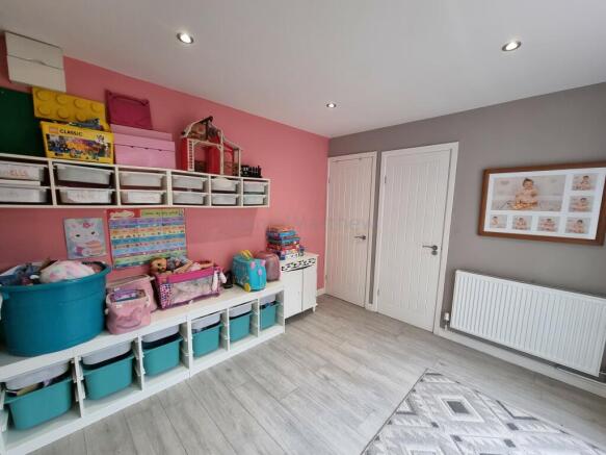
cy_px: 228
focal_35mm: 13
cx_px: 303
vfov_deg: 89.9
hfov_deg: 106.2
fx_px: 228
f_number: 2.2
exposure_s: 1/60
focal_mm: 2.2
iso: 200
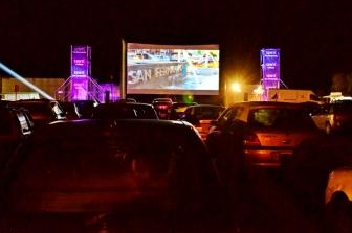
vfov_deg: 25.9
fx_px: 508
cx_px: 210
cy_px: 90
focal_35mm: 52
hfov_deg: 38.1
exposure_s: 1/20
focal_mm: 26
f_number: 3.8
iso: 4000
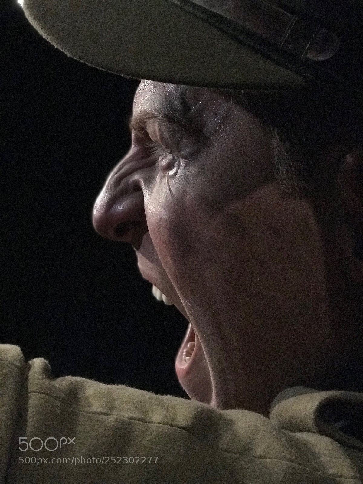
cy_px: 242
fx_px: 797
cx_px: 182
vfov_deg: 33.8
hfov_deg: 25.7
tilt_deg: +9.2
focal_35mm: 57
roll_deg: -1.1
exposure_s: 1/50
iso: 1250
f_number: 2.8
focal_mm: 6.6
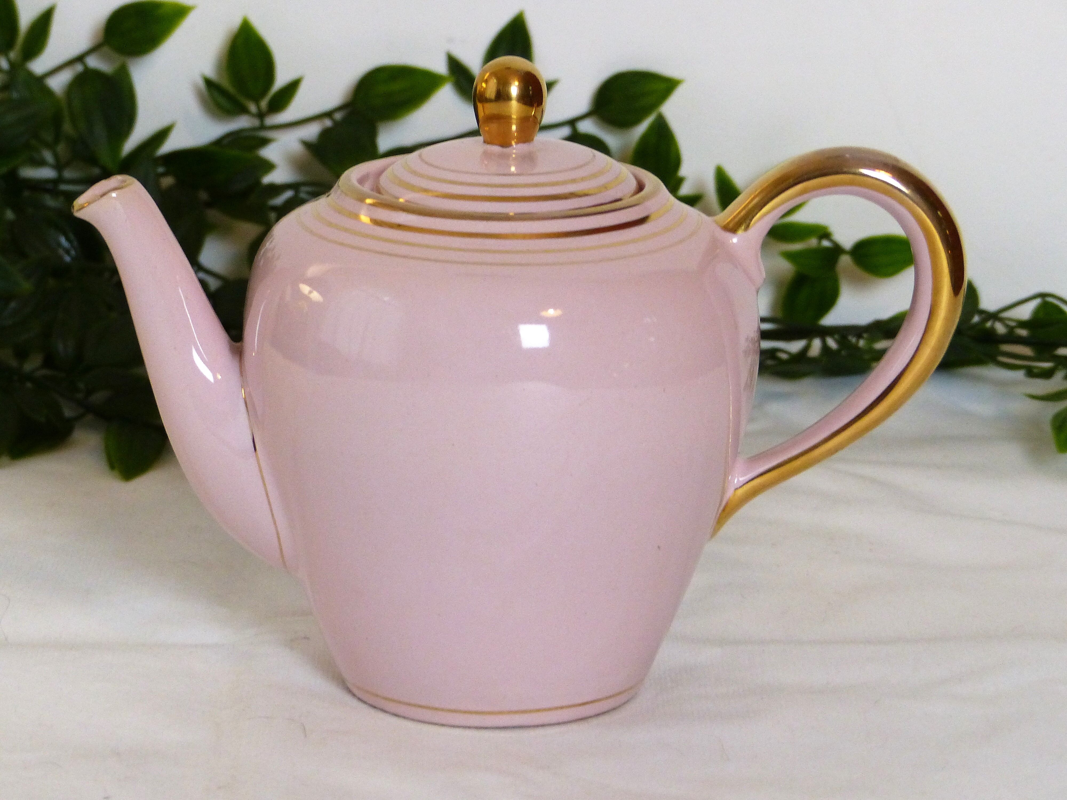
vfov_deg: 9.5
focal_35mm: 157
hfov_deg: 12.6
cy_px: 400
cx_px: 534
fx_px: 4839
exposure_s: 1/80
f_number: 2.8
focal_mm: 25.6
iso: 400
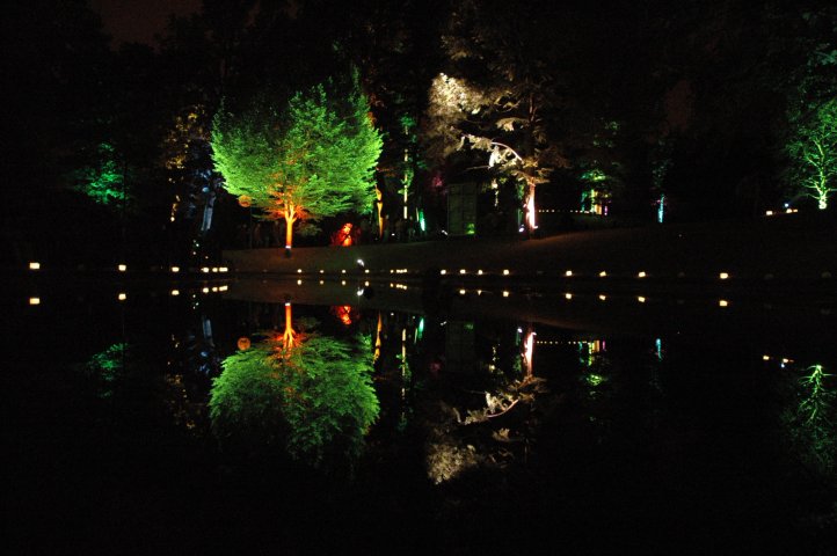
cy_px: 278
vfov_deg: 47.8
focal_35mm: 27
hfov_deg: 67.4
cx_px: 418
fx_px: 627
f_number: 3.5
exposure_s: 1/6
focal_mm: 18
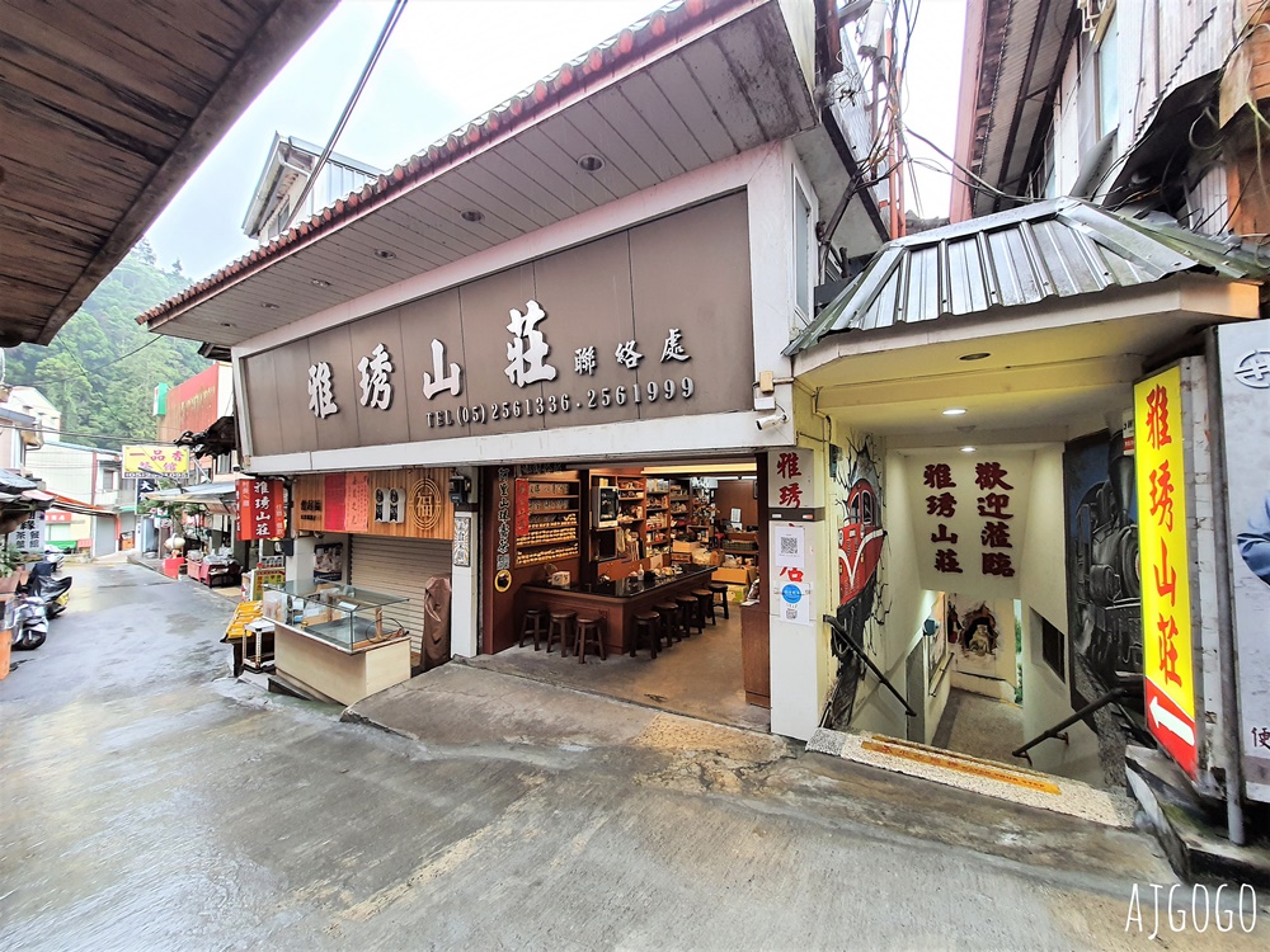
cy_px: 476
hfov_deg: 106.2
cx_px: 635
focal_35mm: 13
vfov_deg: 89.9
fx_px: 477
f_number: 2.2
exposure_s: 1/60
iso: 100
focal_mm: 1.74
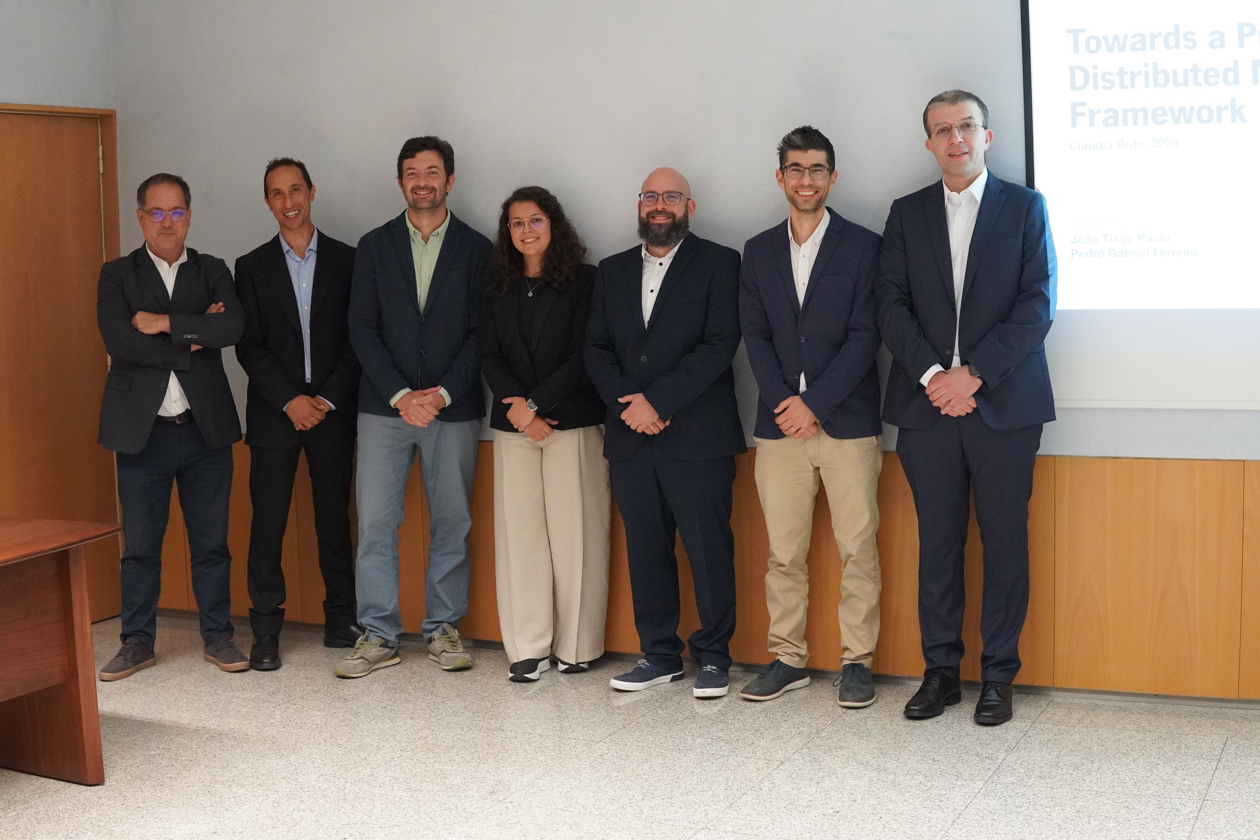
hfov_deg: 43.6
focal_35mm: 45
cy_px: 420
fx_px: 1575
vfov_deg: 29.9
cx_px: 630
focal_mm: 30
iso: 6400
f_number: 4
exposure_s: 1/160
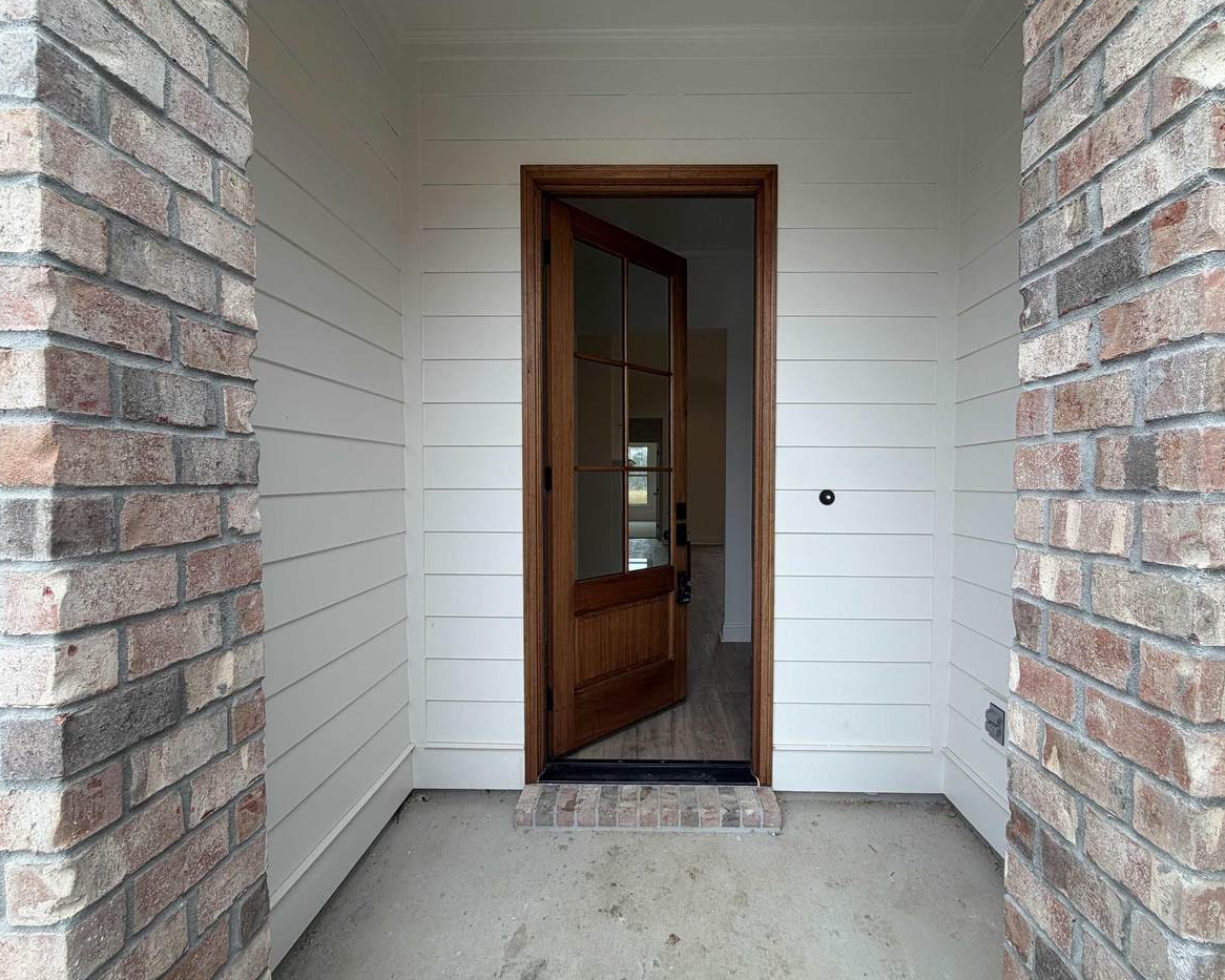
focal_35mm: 15
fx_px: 544
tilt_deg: -2.0
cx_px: 651
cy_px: 494
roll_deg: +0.1
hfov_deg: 96.7
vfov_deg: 84.0
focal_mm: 2.22
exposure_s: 1/120
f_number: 2.2
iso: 32
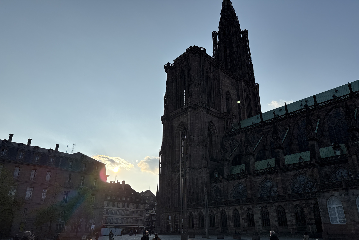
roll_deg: +0.0
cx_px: 180
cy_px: 135
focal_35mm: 25
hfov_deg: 71.5
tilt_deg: +21.8
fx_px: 249
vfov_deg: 51.1
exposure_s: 1/9091
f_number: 1.78
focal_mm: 6.76
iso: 80
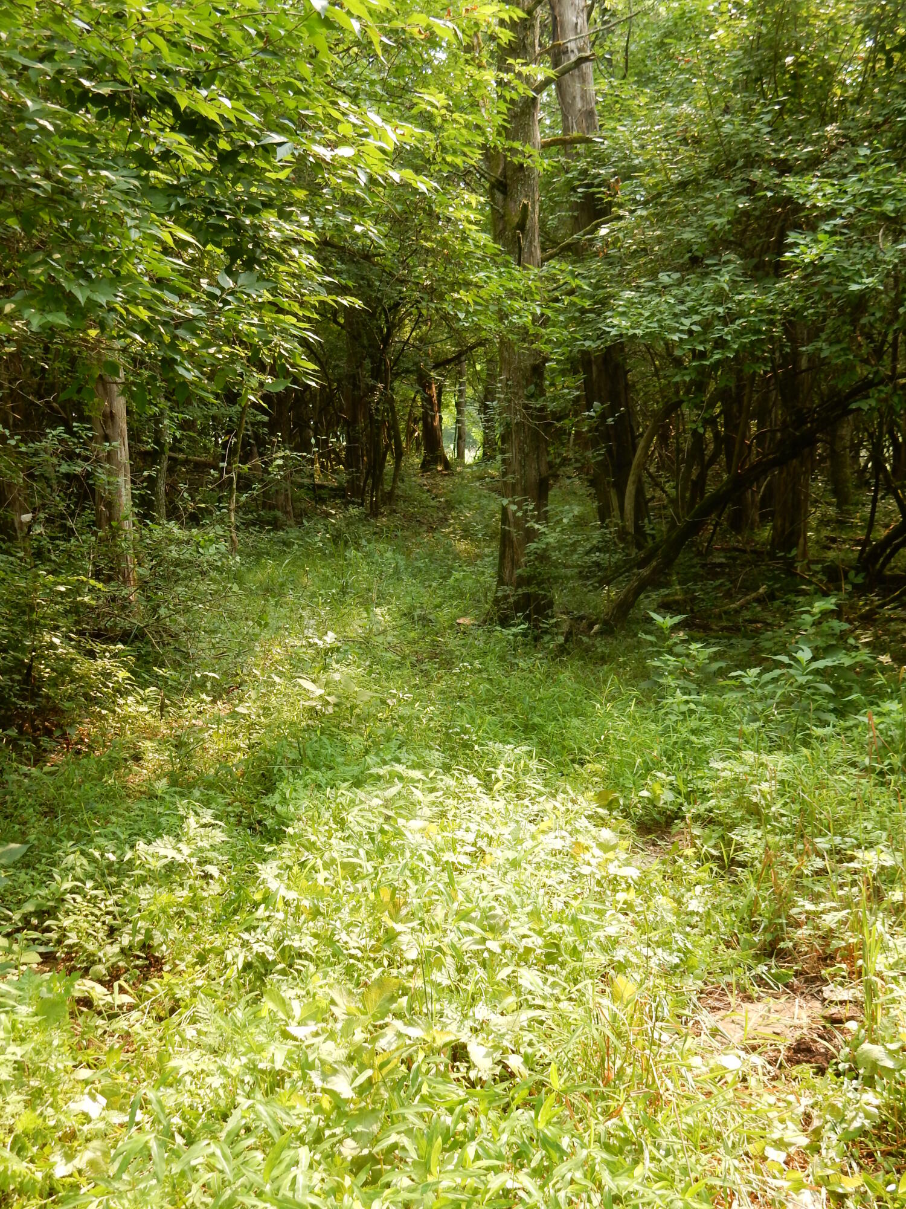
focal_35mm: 43
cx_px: 453
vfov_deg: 43.9
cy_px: 604
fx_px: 1501
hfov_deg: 33.6
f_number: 4.2
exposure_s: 1/50
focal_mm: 7.6
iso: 125
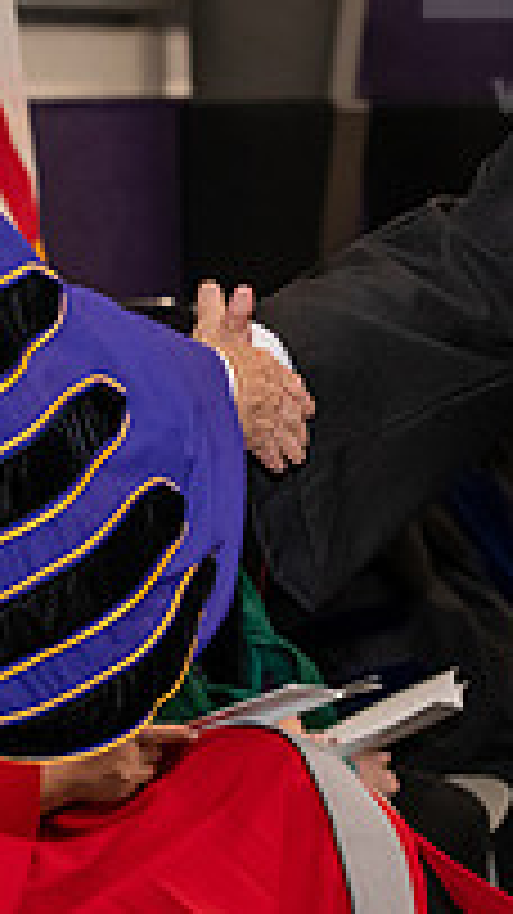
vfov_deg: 10.2
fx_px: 5085
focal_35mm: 210
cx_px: 288
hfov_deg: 5.8
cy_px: 187
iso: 2500
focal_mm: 70
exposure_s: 1/200
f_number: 5
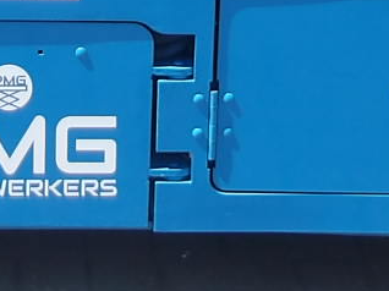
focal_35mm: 174
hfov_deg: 11.3
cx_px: 49
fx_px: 1954
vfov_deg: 7.6
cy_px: -517
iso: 100
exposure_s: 1/539
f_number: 3
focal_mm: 4.9
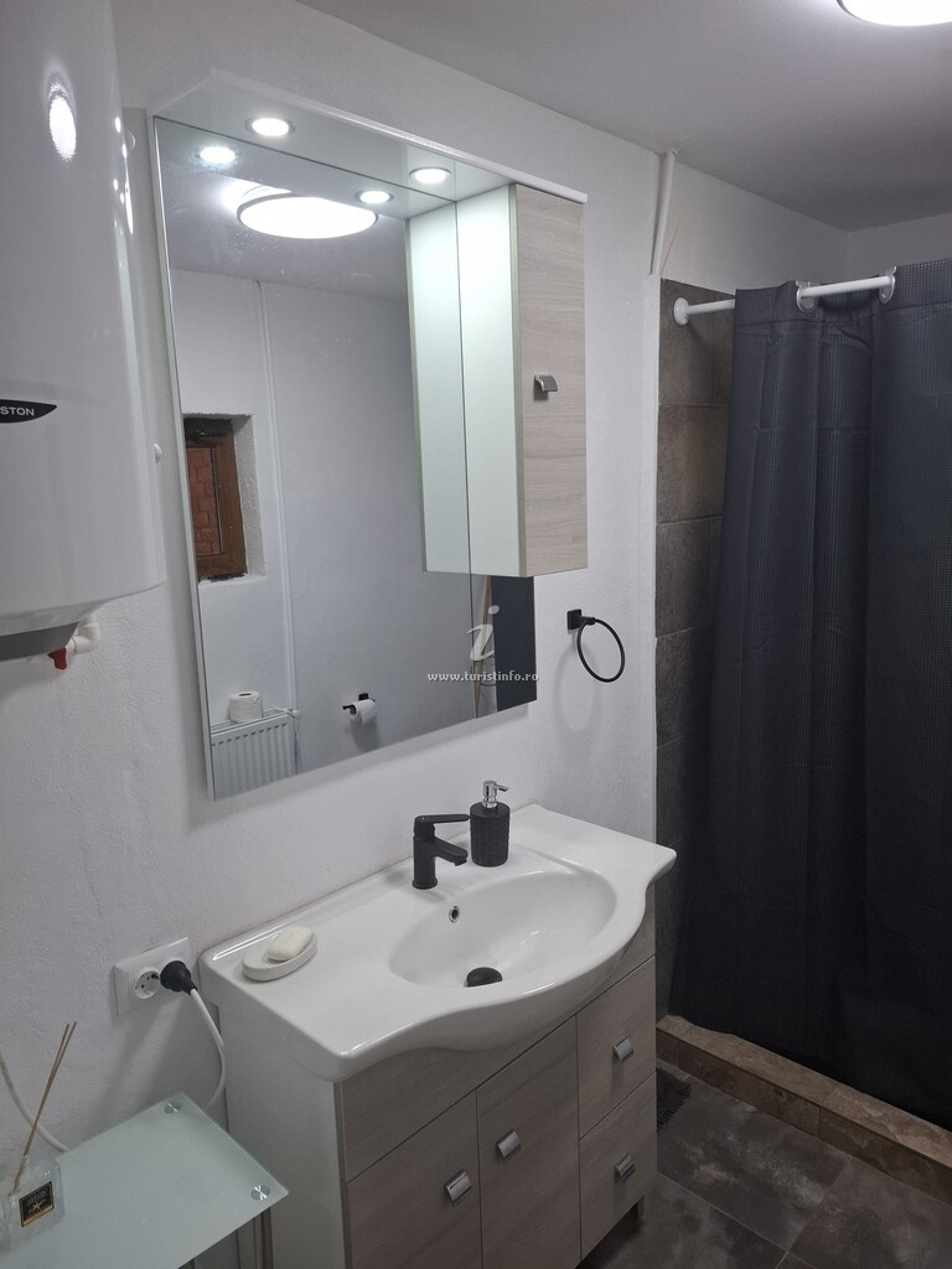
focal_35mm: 23
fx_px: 843
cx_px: 476
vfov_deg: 73.9
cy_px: 634
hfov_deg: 58.9
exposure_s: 1/100
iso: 160
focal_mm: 5.54
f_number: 1.8
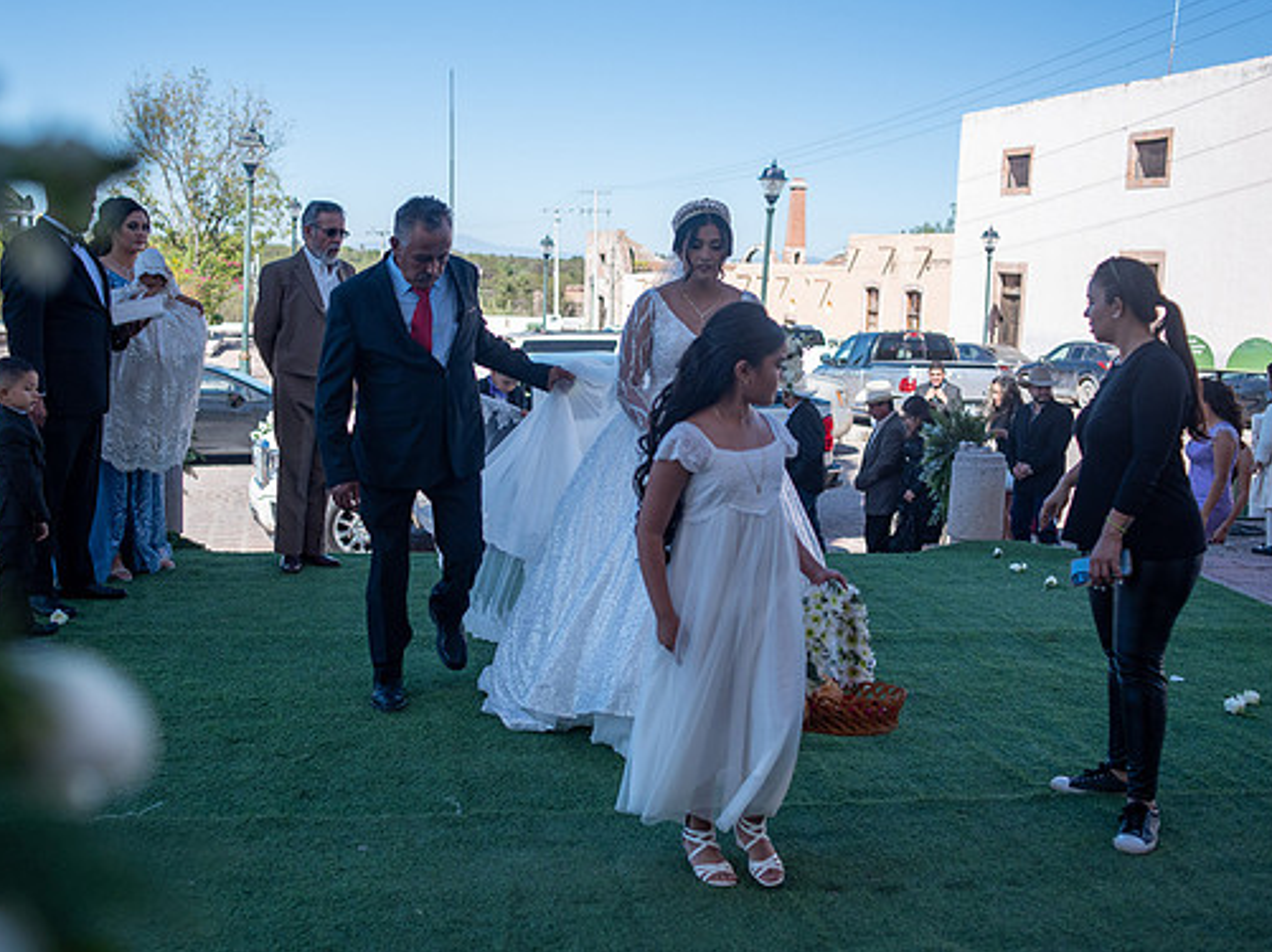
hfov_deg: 47.9
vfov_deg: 36.8
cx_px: 619
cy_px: 468
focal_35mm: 39
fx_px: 1432
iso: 320
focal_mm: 35
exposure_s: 1/4000
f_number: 3.5
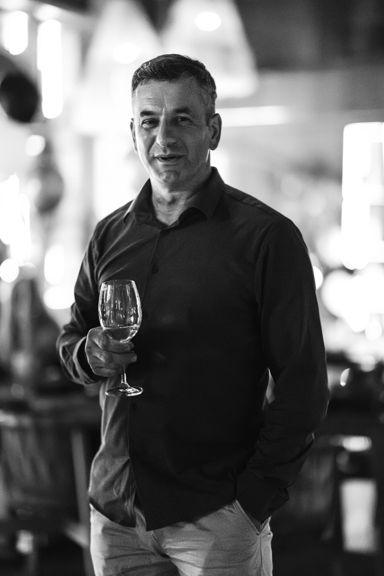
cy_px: 288
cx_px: 192
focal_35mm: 85
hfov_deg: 16.1
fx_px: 1360
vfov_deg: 23.9
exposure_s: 1/160
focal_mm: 85
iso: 20000
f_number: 1.4
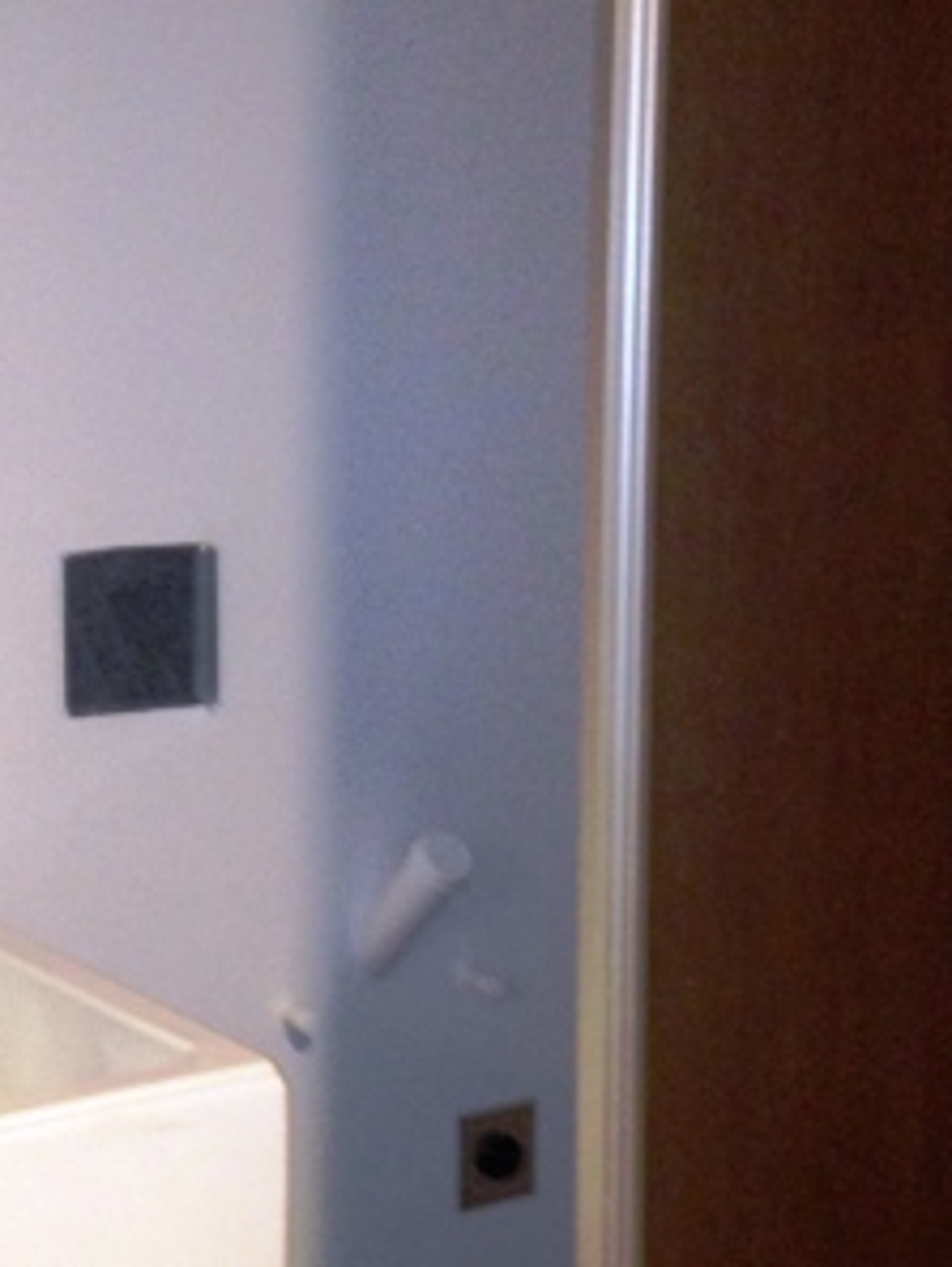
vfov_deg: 27.4
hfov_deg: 20.6
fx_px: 2602
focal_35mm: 71
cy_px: 584
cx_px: 235
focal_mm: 4.12
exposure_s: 1/20
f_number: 2.4
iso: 160
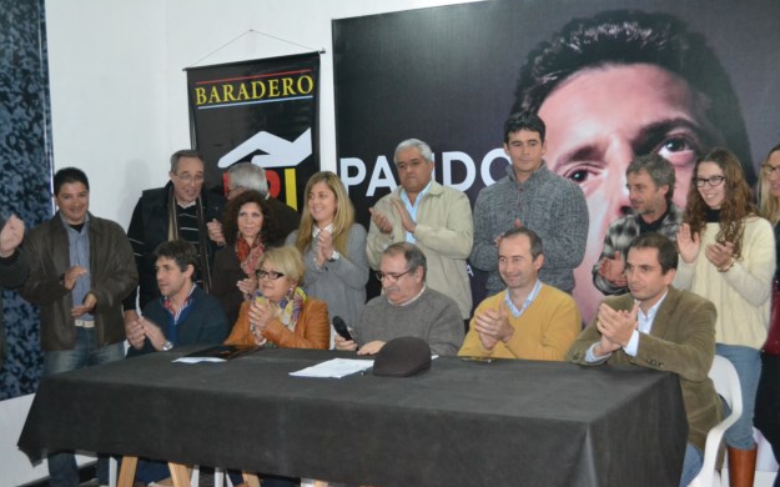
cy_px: 258
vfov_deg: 27.4
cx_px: 388
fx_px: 999
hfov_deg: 42.7
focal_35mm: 47
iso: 3200
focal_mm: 30
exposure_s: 1/60
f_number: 4.5
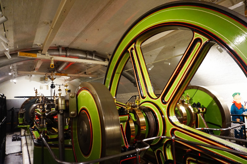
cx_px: 124
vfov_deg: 53.1
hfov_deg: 73.8
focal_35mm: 24
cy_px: 82
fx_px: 165
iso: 1250
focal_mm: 16
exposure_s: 1/60
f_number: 4
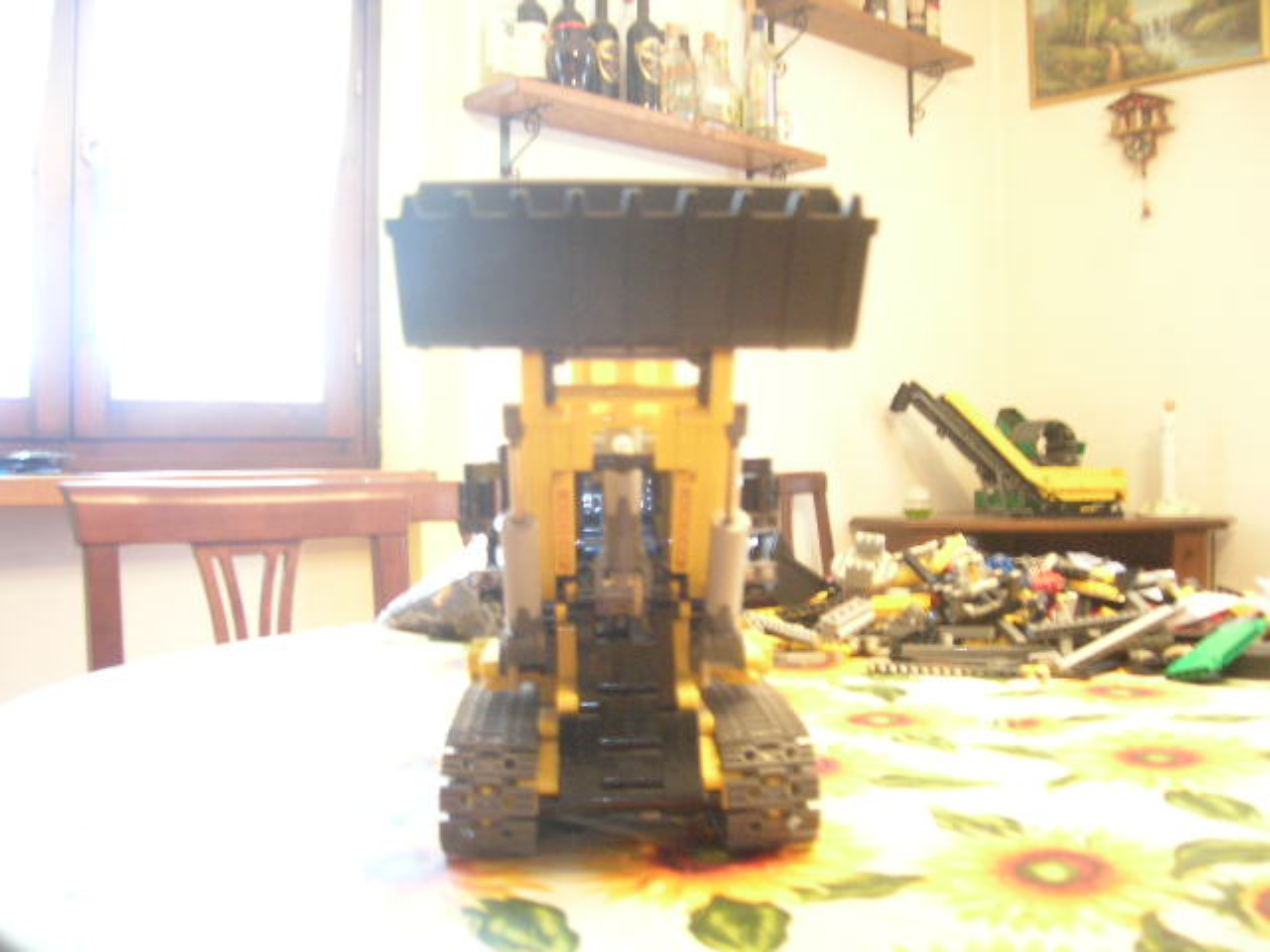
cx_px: 635
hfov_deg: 54.0
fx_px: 1247
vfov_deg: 41.8
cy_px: 476
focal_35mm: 34
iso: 200
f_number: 2.9
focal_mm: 5.7
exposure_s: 1/1.6
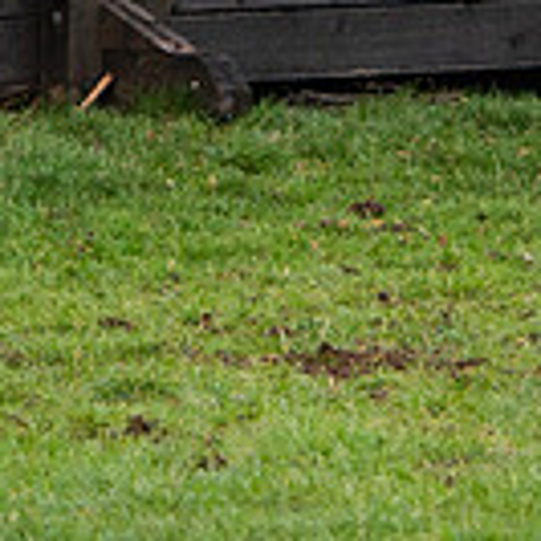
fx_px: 11900
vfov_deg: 2.6
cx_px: 165
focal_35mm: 673
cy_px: -338
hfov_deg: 2.6
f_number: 4.5
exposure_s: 1/1250
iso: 2000
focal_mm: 145
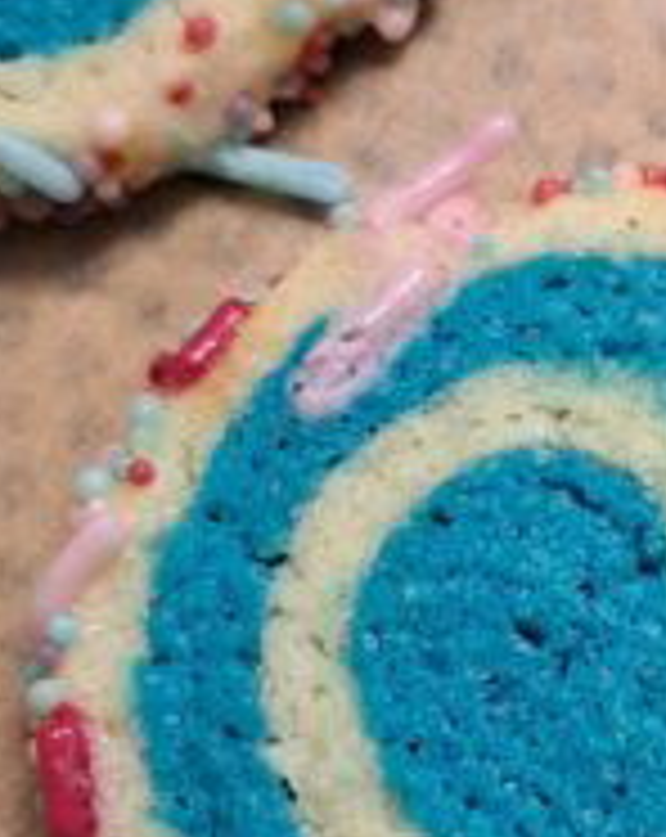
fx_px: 2497
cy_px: 522
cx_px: 882
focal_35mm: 101
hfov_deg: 14.5
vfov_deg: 19.0
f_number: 1.8
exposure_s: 1/50
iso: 64
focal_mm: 5.23
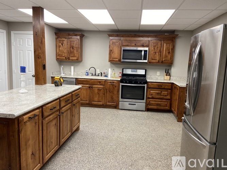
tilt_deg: -6.8
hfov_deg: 67.3
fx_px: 170
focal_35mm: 26
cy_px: 85
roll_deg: -3.3
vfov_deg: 53.0
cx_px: 114
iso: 64
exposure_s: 1/60
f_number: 1.8
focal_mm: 4.25
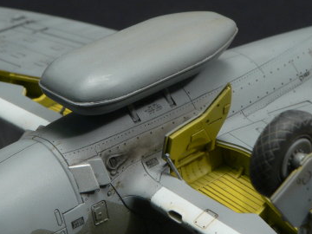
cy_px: 89
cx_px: 108
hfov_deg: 15.4
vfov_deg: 11.6
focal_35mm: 128
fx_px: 1154
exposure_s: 1/8
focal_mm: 12
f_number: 6.3
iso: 80
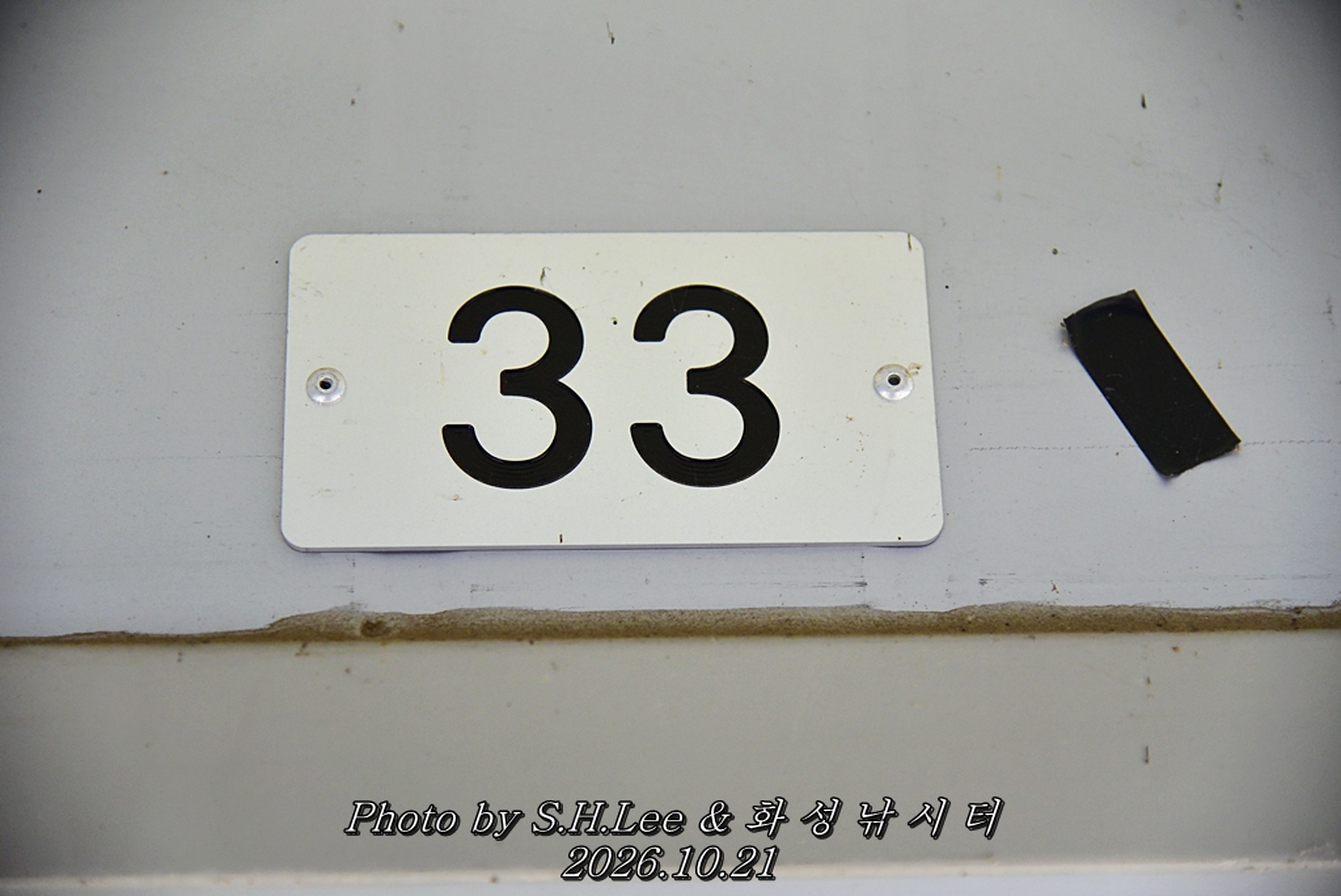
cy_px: 448
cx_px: 670
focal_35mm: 85
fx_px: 3168
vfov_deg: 16.1
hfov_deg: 23.9
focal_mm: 85
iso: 1250
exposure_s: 1/4000
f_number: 4
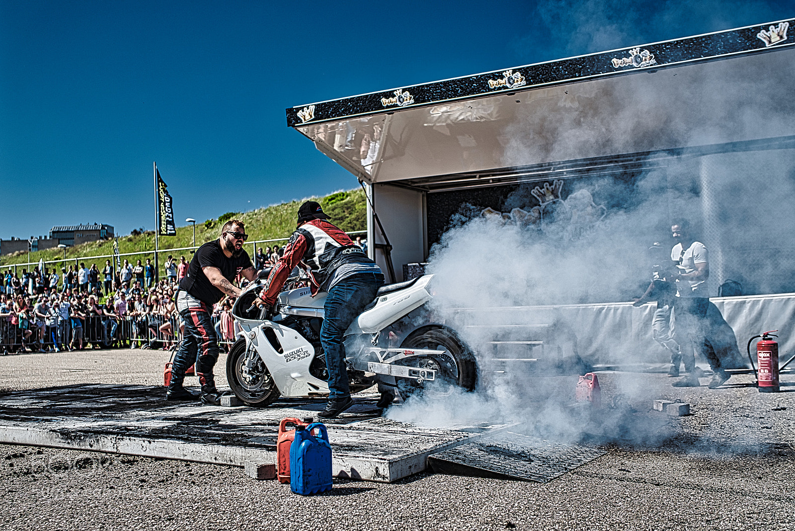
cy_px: 266
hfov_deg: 54.4
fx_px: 773
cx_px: 398
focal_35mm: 35
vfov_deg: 37.9
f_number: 2.8
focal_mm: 35
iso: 100
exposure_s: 1/800
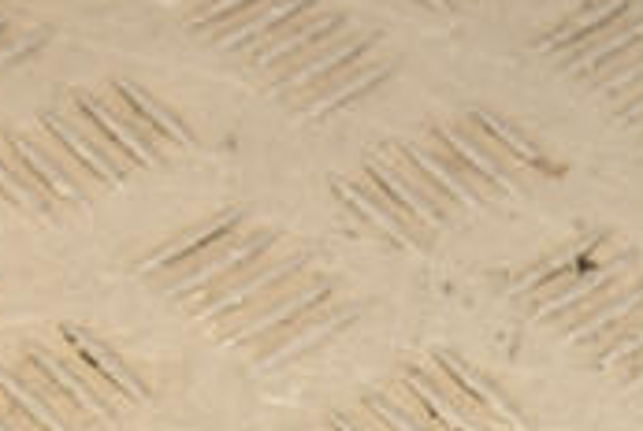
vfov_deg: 5.5
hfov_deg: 8.2
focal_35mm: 249
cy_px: 646
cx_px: 732
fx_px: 4455
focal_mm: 48
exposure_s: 1/200
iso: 800
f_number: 9
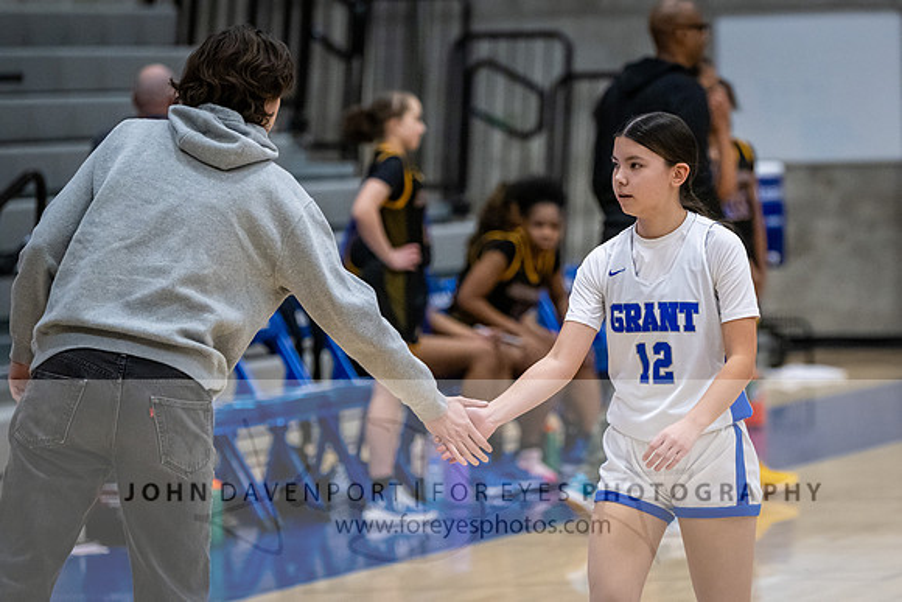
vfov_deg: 7.0
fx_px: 4950
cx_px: 636
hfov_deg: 10.4
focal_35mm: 198
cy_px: 307
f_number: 2.8
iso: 3600
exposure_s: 1/1000
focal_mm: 140
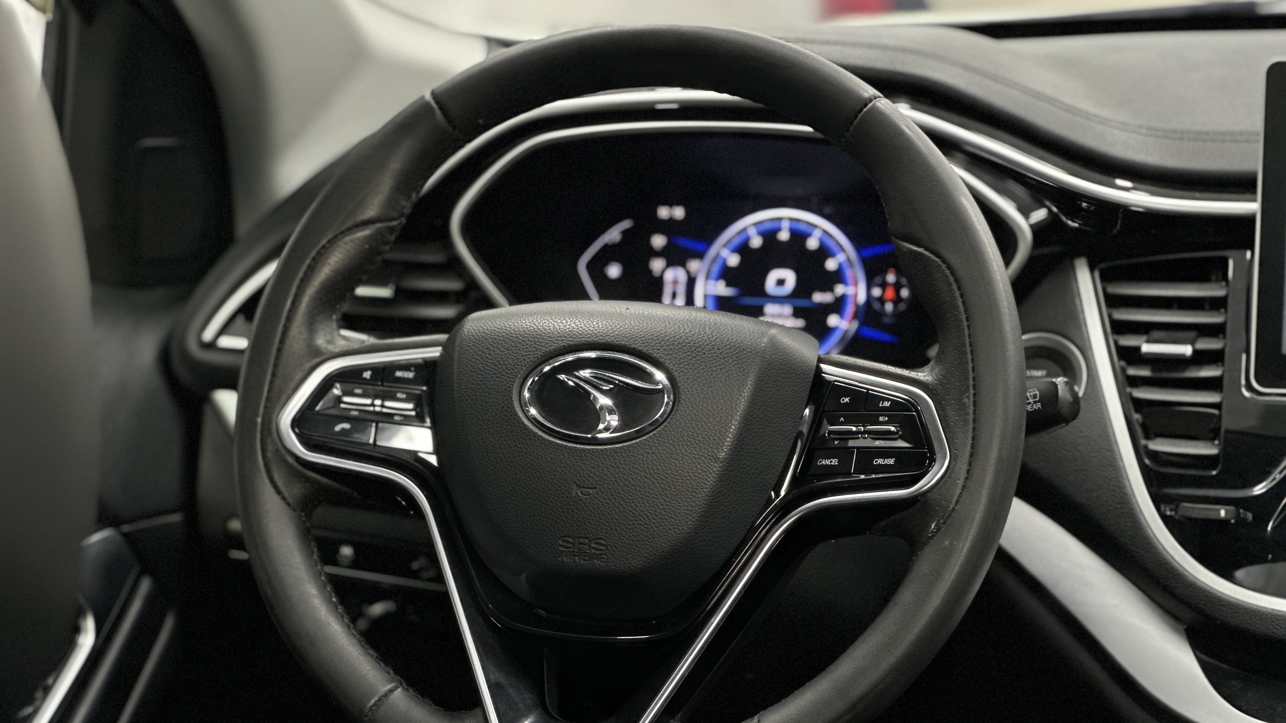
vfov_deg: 14.4
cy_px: 461
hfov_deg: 25.3
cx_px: 643
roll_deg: +3.7
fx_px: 2864
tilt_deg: -16.5
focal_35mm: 84
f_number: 2.8
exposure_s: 1/25
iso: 320
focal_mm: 9
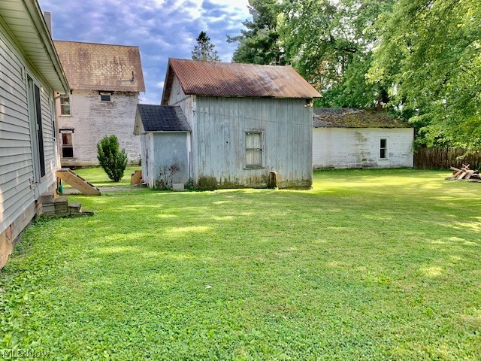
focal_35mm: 26
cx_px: 240
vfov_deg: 53.1
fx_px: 361
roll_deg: +0.7
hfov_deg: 67.3
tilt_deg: -2.7
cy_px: 180
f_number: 1.8
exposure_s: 1/412
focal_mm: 4.25
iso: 25
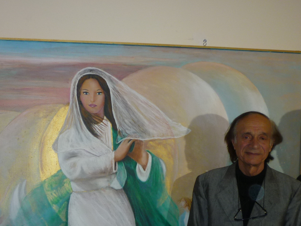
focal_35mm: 59
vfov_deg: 24.2
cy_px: 201
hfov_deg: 32.6
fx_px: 513
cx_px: 124
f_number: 3.3
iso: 100
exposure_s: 1/30
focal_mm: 5.2
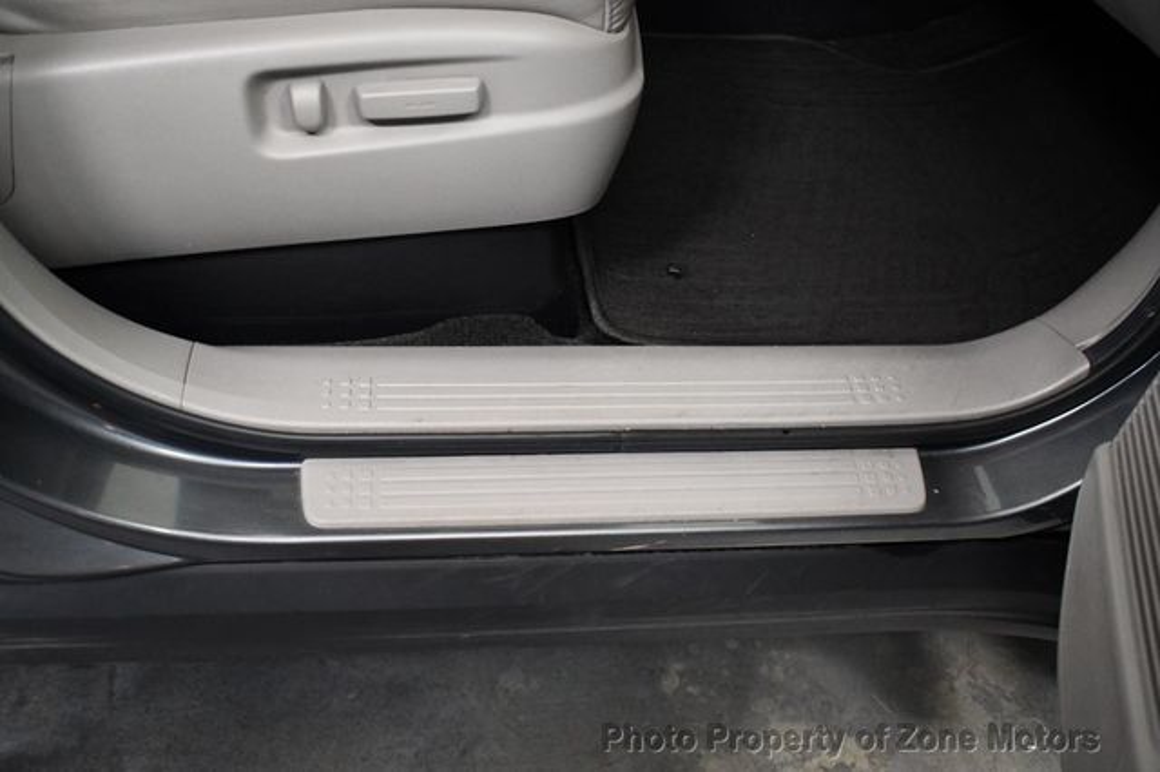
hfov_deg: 51.9
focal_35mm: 37
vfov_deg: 35.9
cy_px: 386
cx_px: 580
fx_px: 1192
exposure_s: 1/80
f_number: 4
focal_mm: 25
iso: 3200
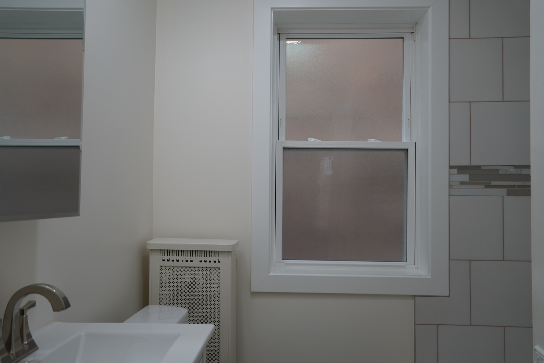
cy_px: 182
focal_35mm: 30
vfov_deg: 43.6
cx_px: 272
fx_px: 453
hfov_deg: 61.9
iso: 100
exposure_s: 1/40
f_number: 4
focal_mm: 20
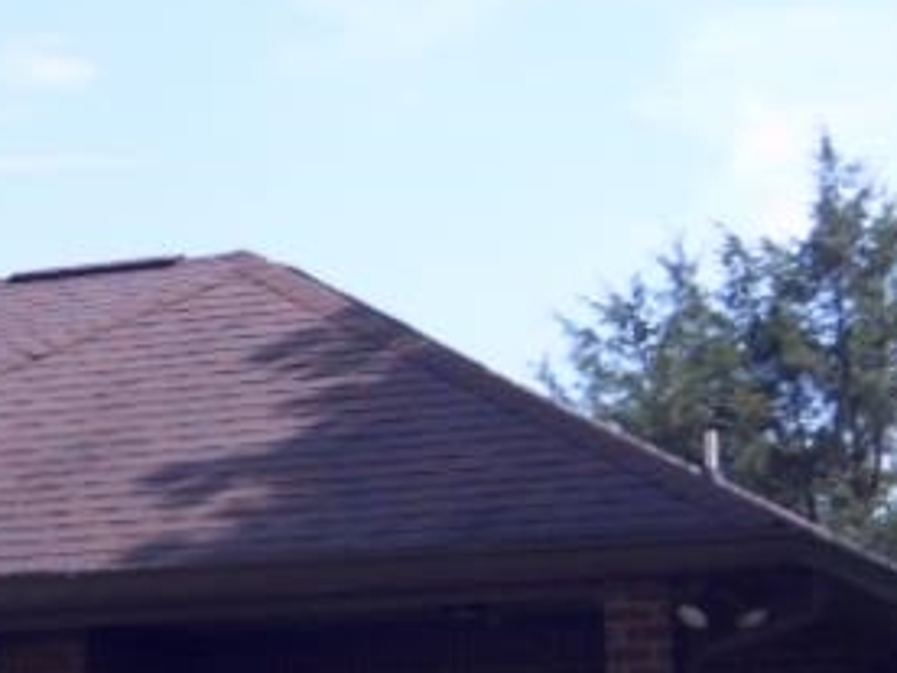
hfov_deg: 14.9
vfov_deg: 11.3
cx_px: 6
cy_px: 735
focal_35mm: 130
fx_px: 3369
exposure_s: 1/90
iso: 80
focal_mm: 6.3
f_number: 8.2
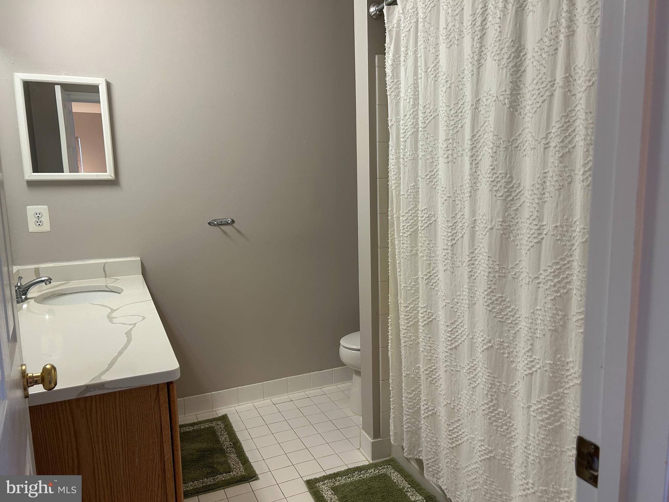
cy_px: 251
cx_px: 334
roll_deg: +1.2
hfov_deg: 67.3
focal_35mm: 26
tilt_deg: -8.0
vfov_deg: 53.1
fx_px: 502
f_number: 1.5
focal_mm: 5.7
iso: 100
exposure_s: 1/120
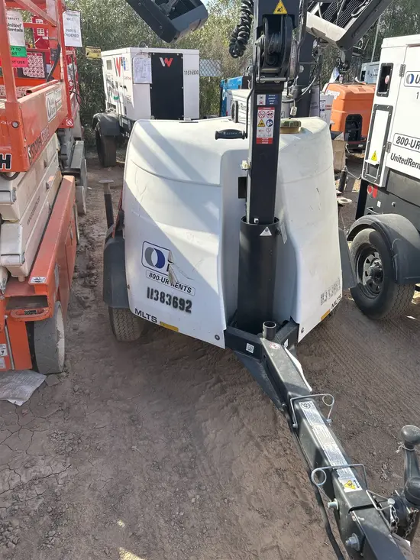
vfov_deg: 67.3
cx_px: 210
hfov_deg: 53.1
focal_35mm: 26
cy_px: 280
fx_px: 420
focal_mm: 5.7
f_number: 1.5
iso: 50
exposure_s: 1/1412
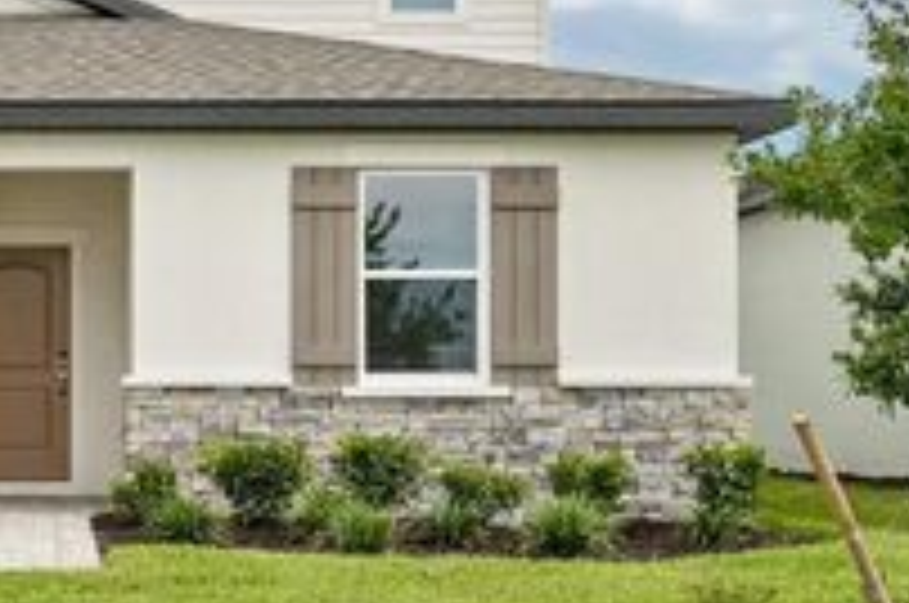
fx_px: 1311
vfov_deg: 25.9
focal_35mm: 52
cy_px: 295
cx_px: -140
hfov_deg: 32.6
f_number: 8
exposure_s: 1/1000
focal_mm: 21
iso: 400
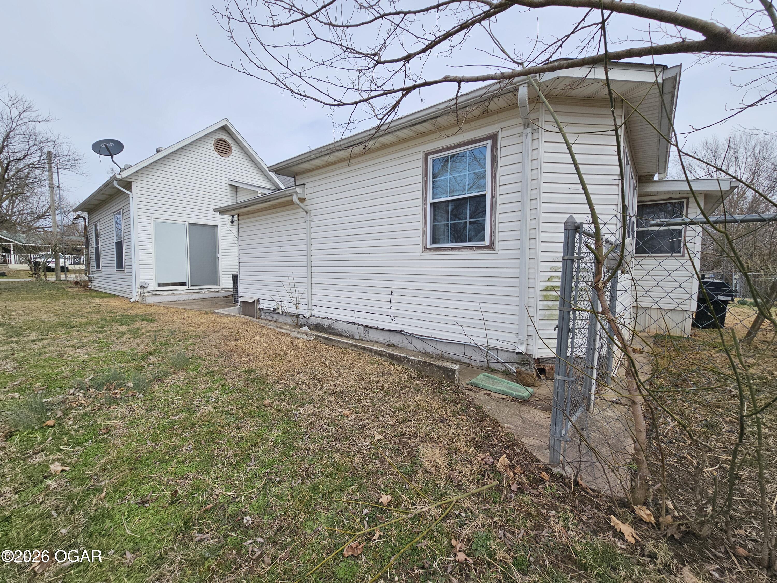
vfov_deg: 89.9
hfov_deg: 106.2
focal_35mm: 13
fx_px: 292
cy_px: 292
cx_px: 388
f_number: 2.2
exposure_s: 1/2423
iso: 50
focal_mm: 2.2
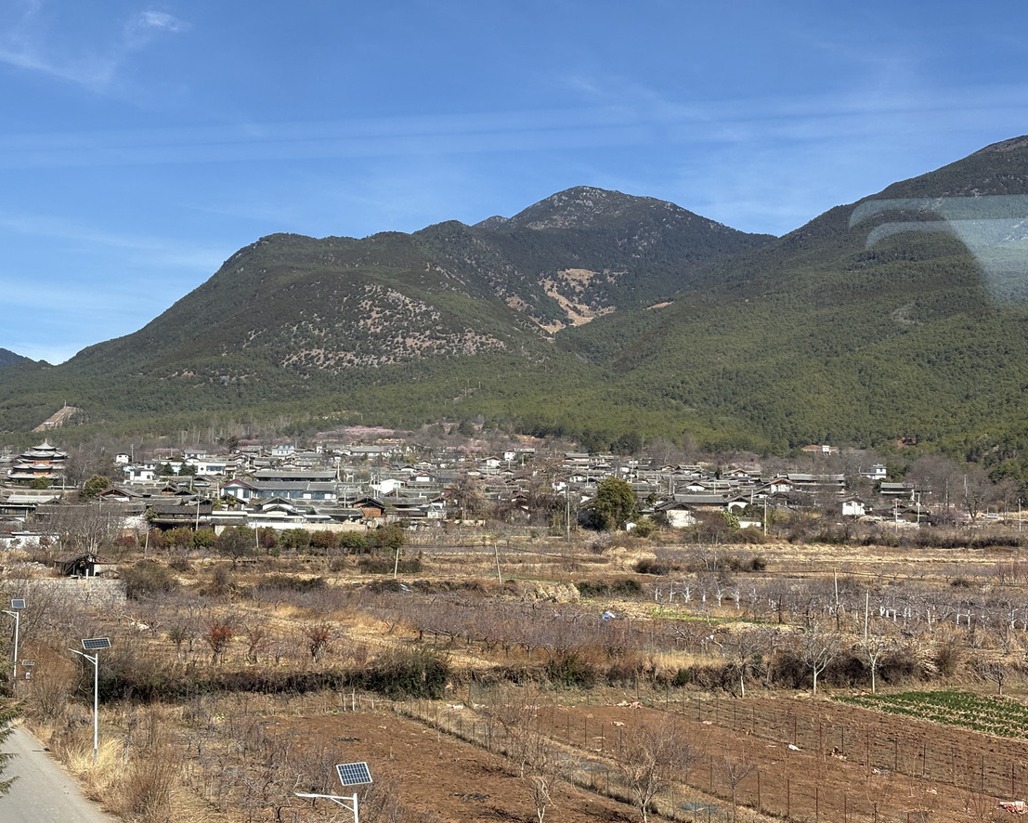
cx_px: 476
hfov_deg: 34.1
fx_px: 1674
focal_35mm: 55
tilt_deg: +4.4
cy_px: 417
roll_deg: +0.0
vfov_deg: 27.6
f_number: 1.6
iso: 32
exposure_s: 1/2212
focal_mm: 5.96
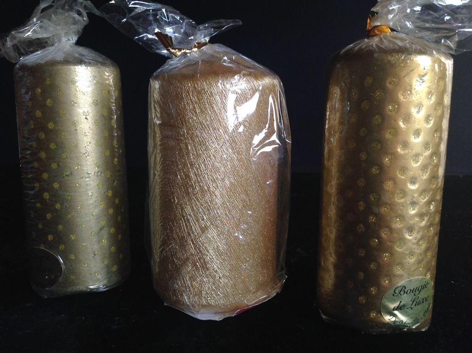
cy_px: 176
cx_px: 236
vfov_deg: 40.6
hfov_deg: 52.7
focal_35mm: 35
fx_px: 477
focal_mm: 4.28
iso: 64
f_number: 2.4
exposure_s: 1/60
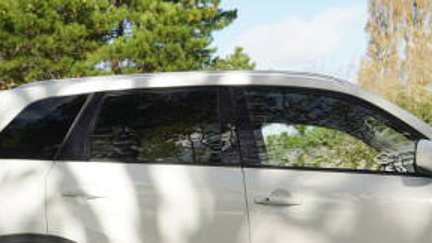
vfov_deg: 12.8
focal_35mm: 94
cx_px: 303
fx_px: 1076
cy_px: 222
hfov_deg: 22.6
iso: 100
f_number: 5.6
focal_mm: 40.4
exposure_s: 1/125
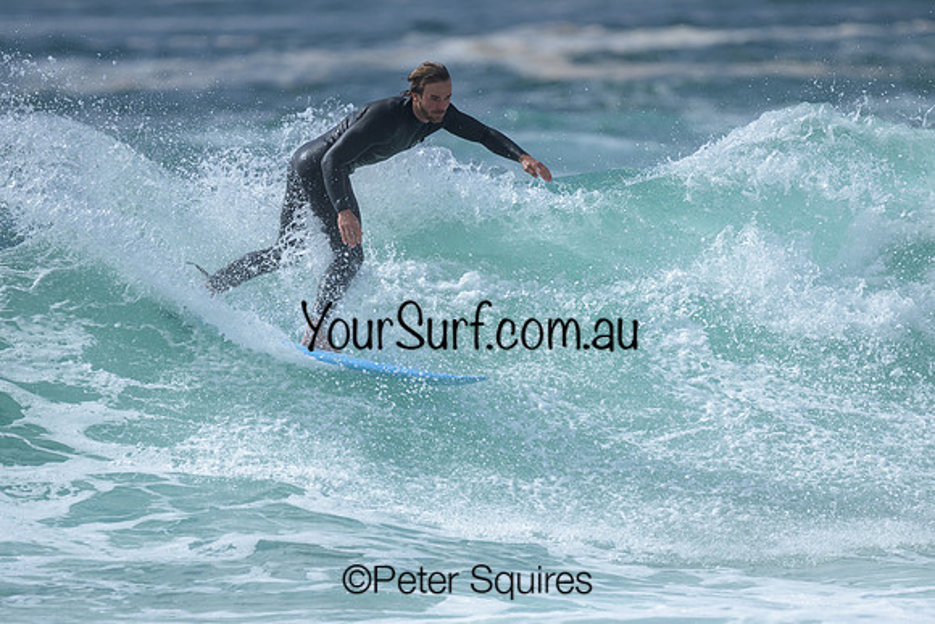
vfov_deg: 1.3
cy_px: 429
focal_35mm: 1099
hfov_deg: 1.9
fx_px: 28548
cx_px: 456
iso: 160
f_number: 6.3
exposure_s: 1/2000
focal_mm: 800
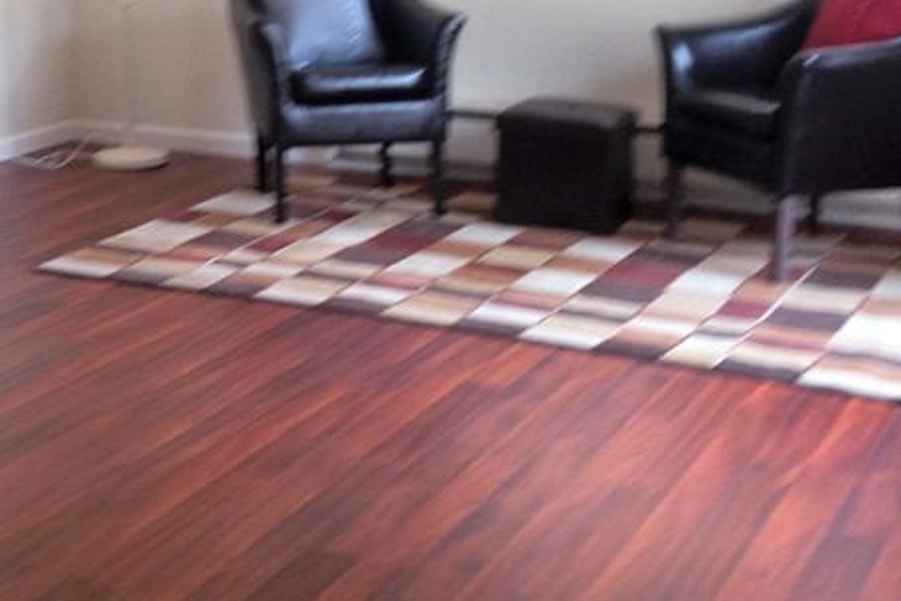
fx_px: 1927
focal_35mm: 77
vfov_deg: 17.3
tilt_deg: -7.2
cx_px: 158
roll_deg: -1.3
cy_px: -4
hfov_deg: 25.8
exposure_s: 1/20
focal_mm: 4.12
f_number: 2.4
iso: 125
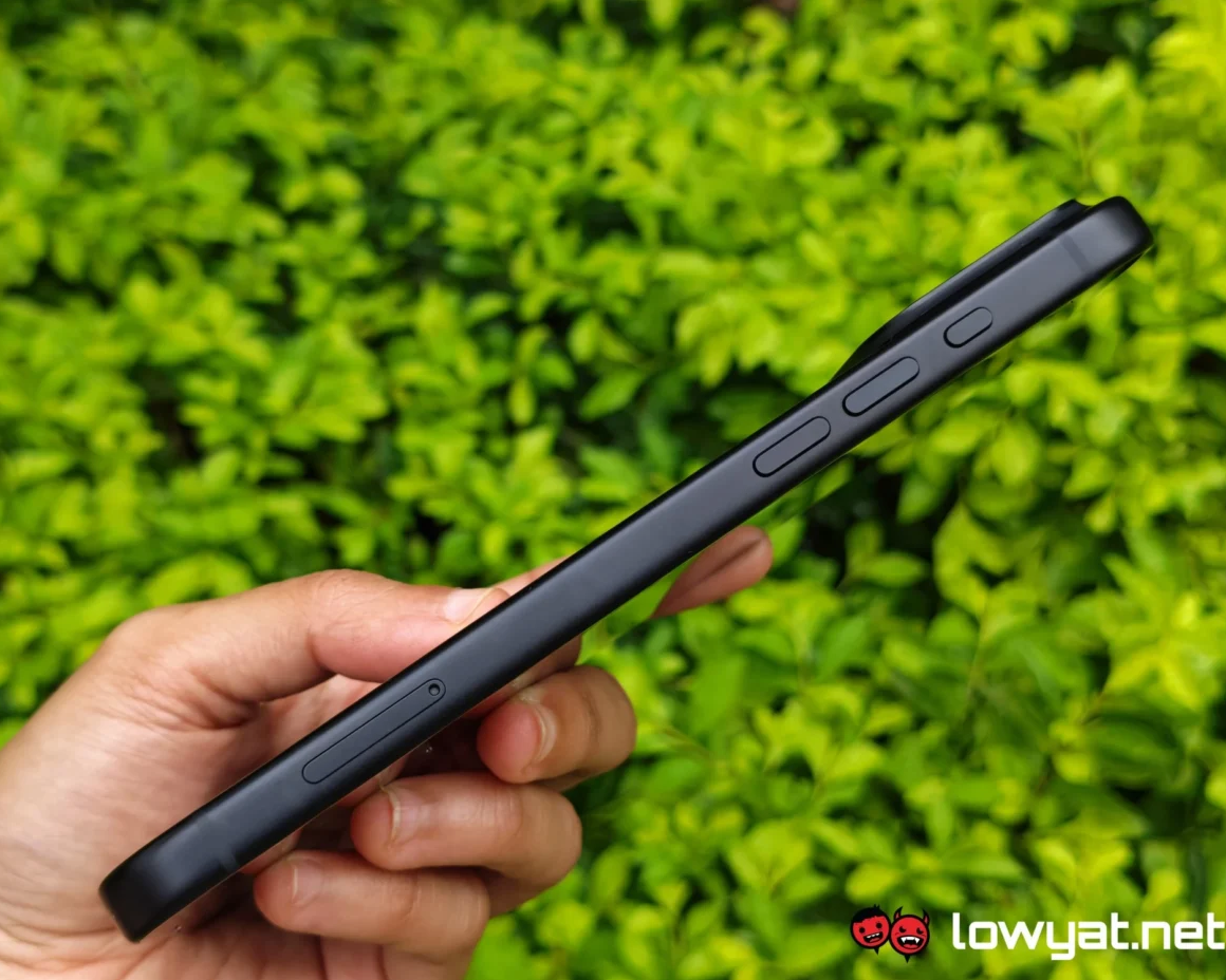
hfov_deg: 38.8
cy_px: 490
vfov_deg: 31.5
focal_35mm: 48
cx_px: 595
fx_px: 1742
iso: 50
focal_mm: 5.4
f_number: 1.6
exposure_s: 1/120
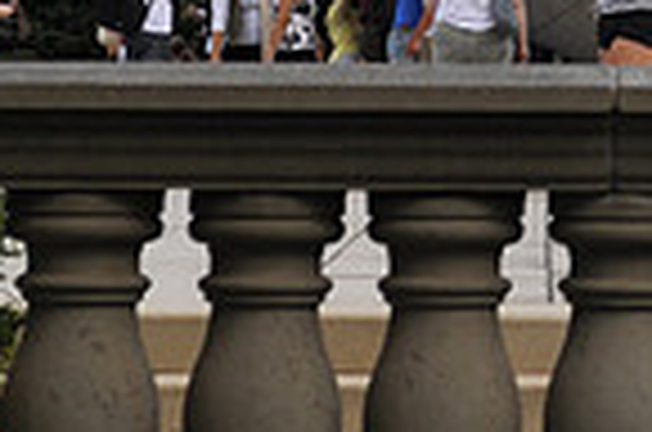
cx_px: 1034
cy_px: -299
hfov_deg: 6.2
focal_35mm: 330
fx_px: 5964
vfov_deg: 4.1
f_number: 7.1
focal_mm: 55
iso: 200
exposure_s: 1/200
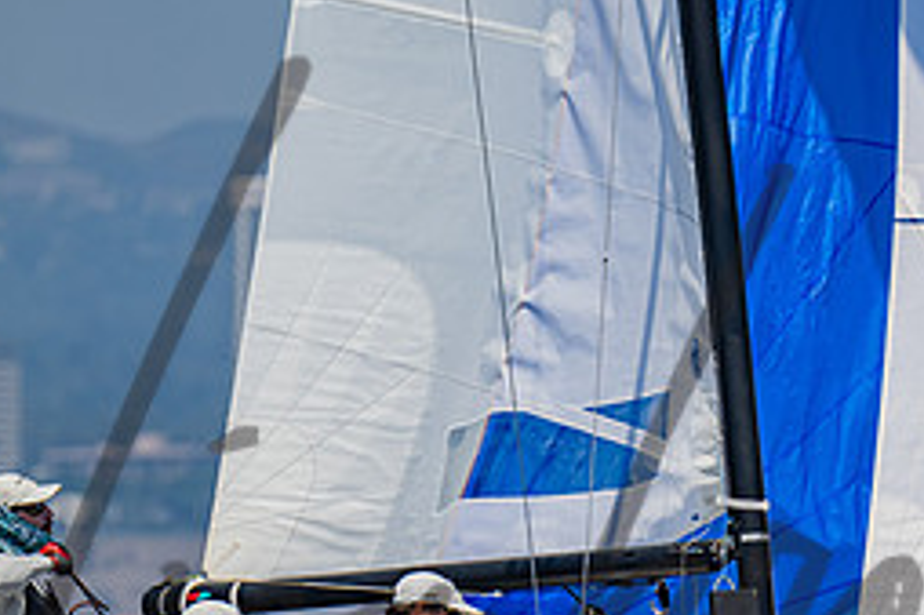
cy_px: 577
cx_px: 829
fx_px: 20648
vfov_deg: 1.7
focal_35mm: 805
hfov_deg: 2.6
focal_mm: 350
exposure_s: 1/2000
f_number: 6.3
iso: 400
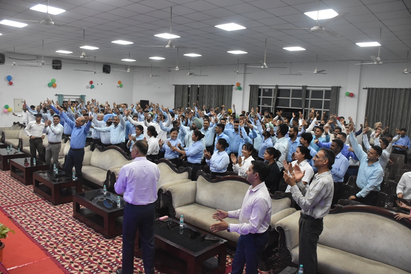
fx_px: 308
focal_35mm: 27
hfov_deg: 67.4
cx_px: 206
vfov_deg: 48.0
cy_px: 137
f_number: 5
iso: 2200
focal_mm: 18
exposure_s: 1/100
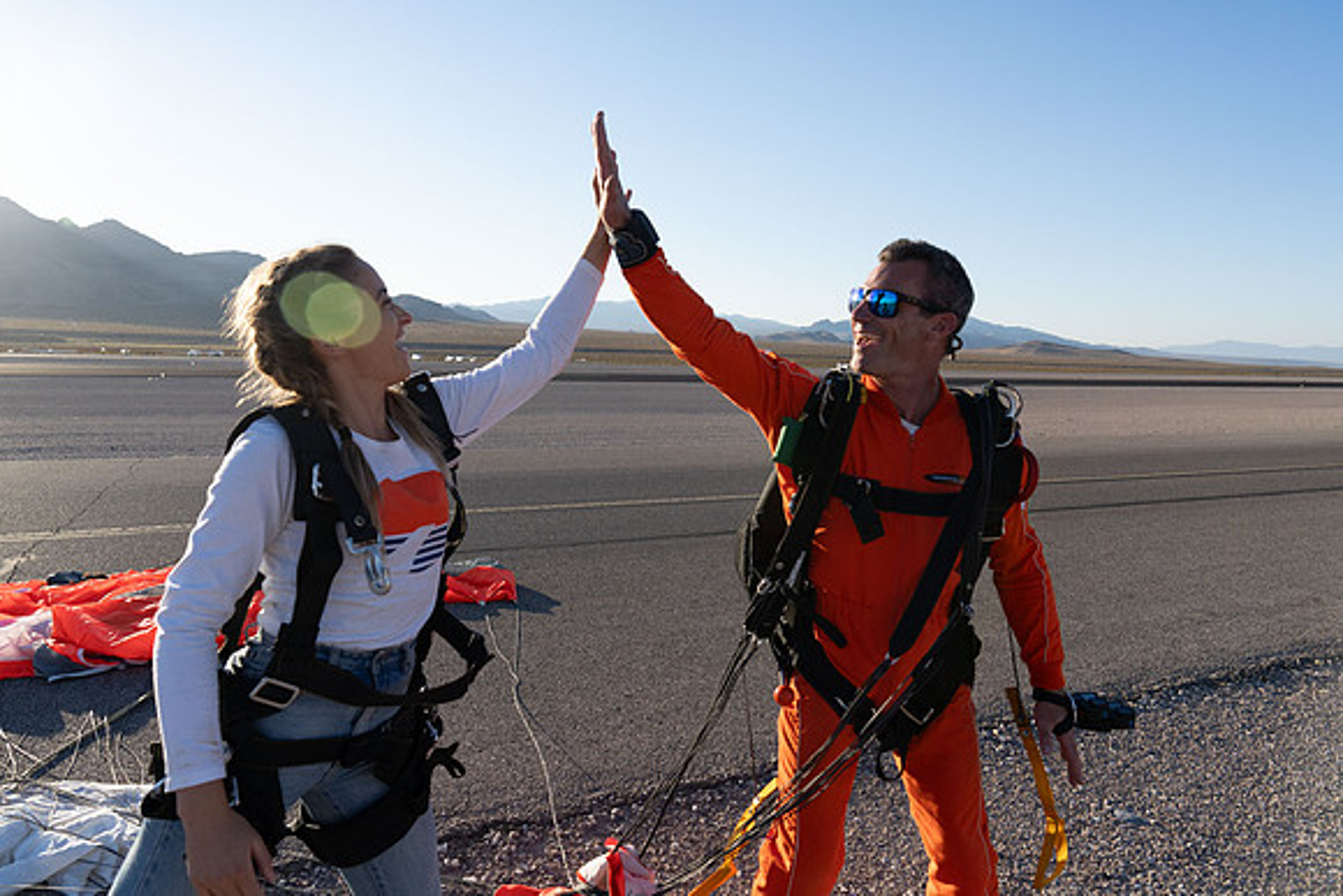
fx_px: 896
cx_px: 672
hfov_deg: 73.7
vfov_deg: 53.2
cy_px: 448
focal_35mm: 24
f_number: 6.3
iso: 800
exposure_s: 1/2000
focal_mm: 24
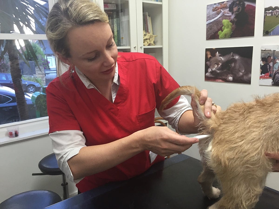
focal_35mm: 29
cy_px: 104
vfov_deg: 48.2
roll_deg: +2.3
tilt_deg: -13.3
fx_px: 234
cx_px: 140
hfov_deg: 61.7
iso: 125
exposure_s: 1/33
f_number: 2.2
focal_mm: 4.15
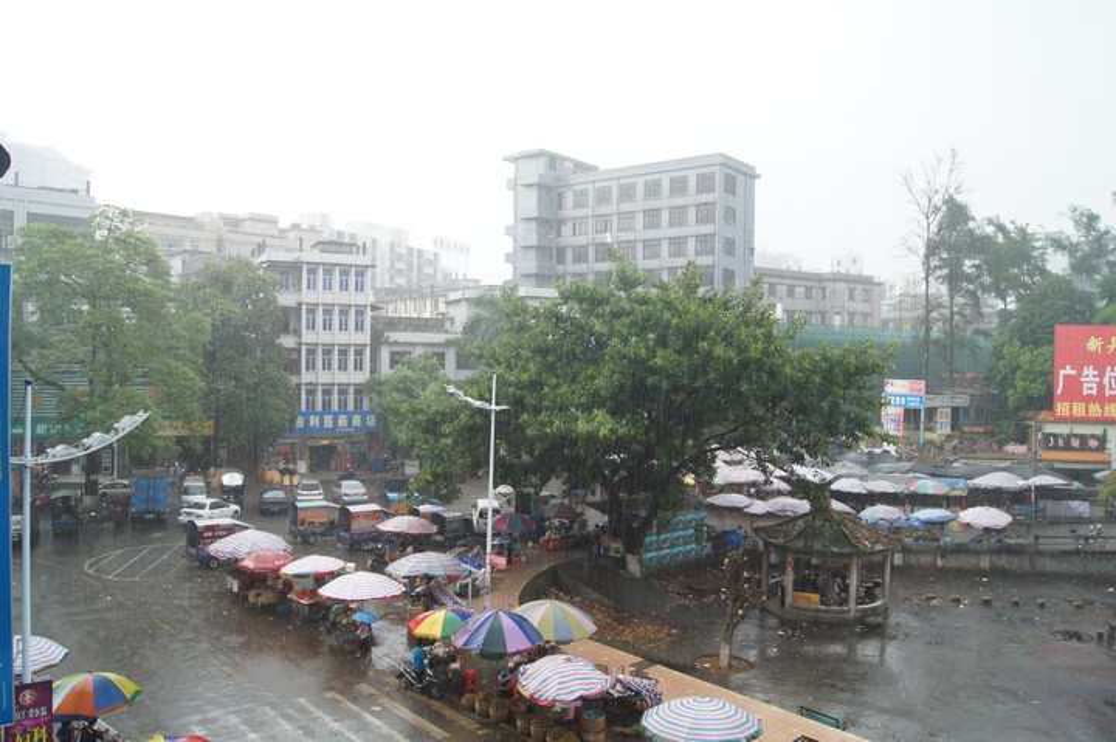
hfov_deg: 67.4
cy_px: 371
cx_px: 558
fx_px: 836
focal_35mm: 27
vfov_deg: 47.9
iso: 200
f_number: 8
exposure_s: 1/60
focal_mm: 18
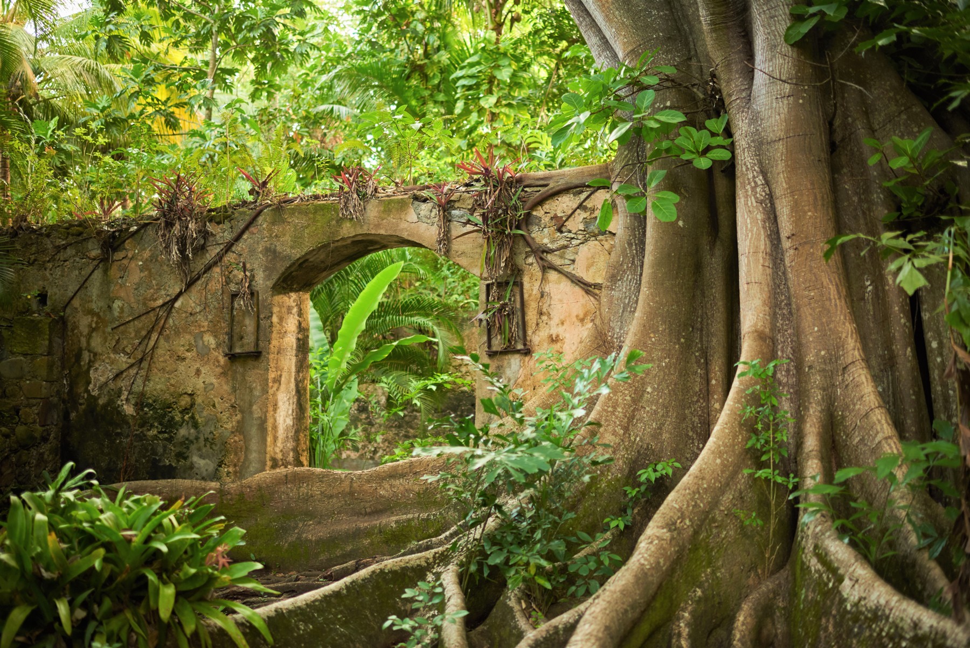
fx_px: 943
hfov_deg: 54.4
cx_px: 485
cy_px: 324
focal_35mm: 35
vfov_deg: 37.9
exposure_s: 1/400
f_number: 1.4
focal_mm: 35
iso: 800
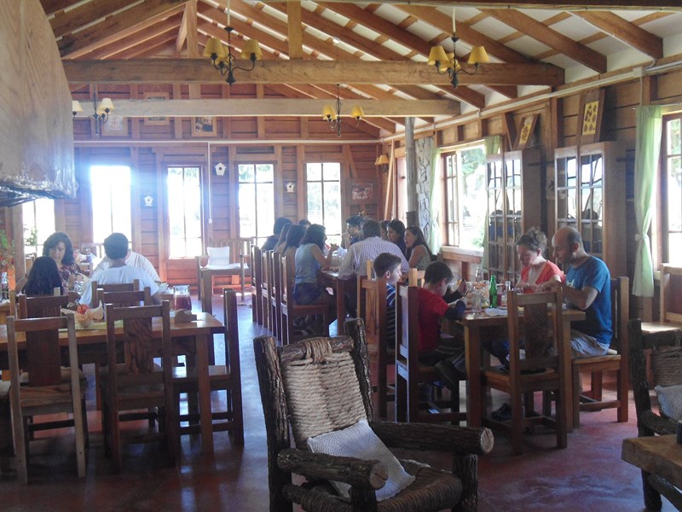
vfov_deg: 32.9
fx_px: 867
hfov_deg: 42.9
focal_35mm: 44
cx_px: 341
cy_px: 256
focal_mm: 7.9
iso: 400
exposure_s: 1/30
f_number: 3.5
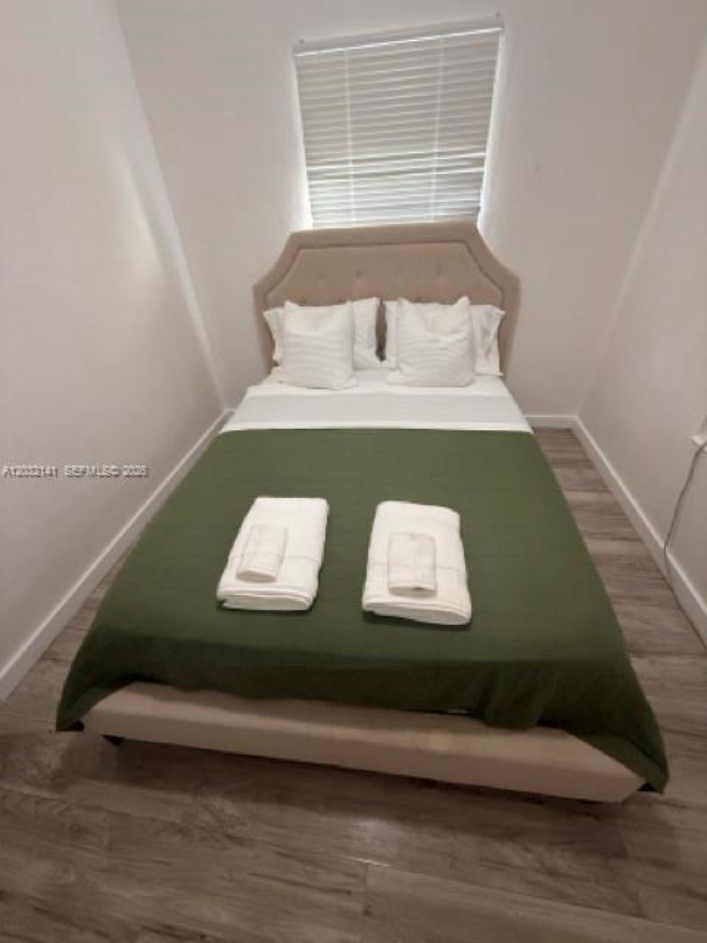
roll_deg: +4.0
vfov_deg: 102.1
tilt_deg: -35.6
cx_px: 354
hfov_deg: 85.7
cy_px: 472
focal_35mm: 14
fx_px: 381
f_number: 2.2
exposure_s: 1/60
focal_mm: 2.22
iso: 250
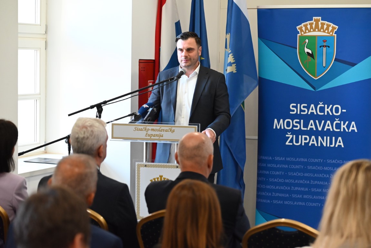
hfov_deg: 25.0
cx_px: 186
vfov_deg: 16.9
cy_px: 124
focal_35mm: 81
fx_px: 835
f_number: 4
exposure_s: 1/400
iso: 5000
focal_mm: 81
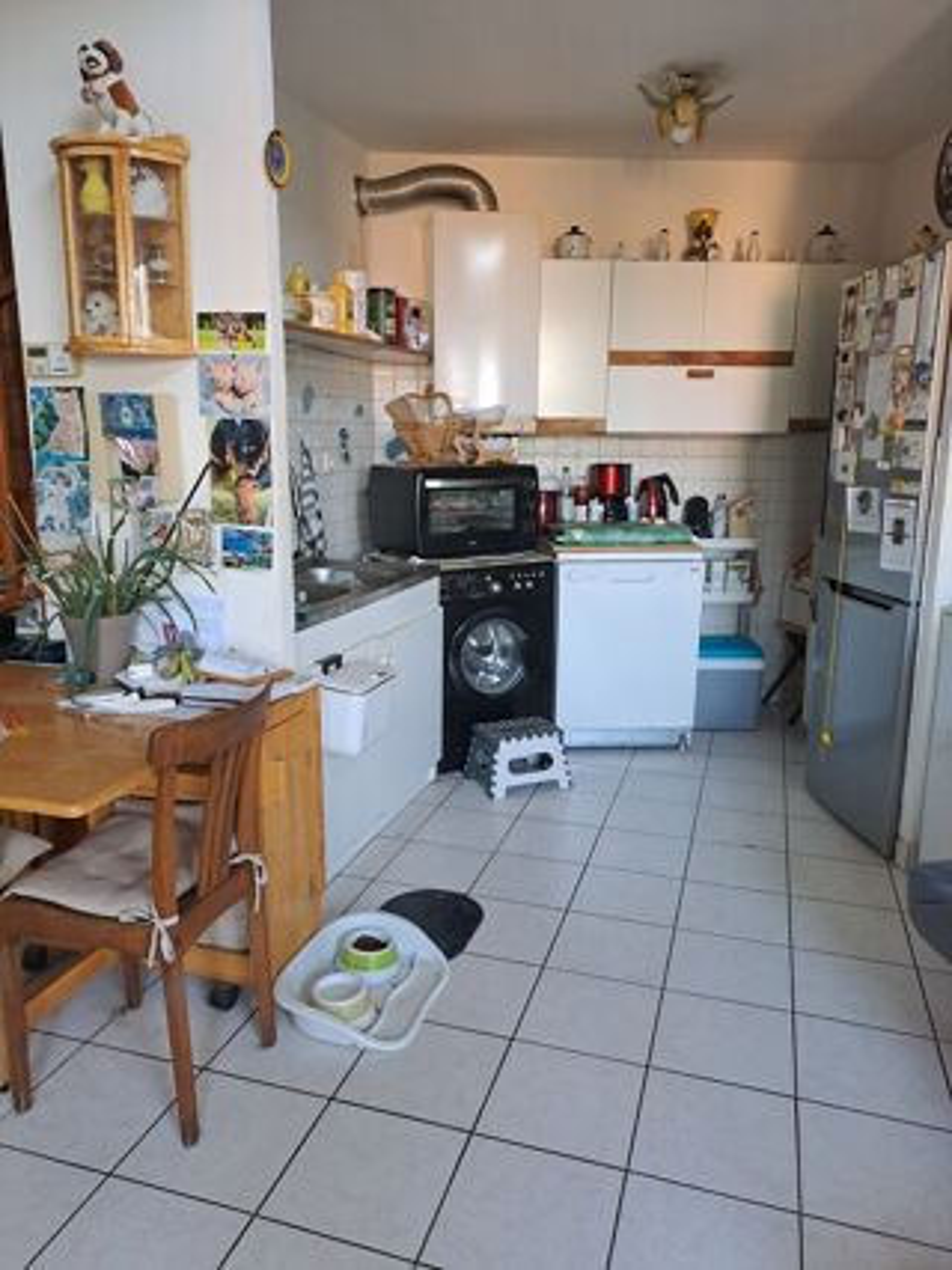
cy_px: 635
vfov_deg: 69.4
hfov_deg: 54.9
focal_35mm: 25
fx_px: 917
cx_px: 476
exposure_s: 1/60
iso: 250
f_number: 1.8
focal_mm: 4.65
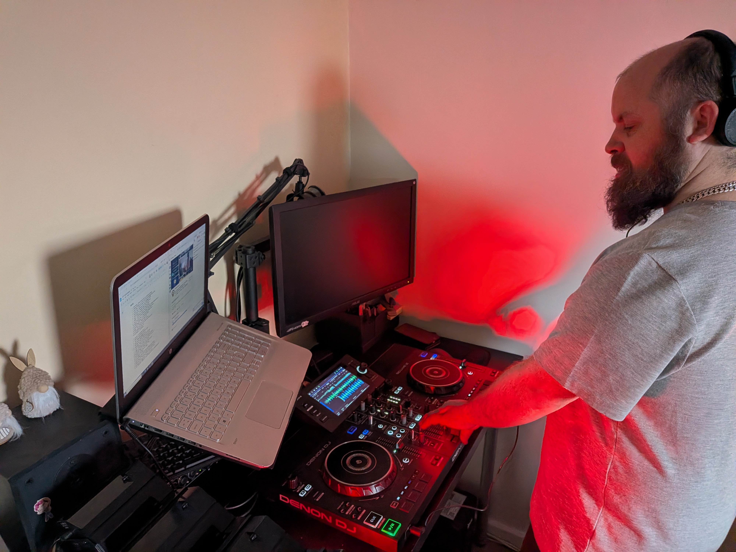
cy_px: 276
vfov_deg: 56.8
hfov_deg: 71.6
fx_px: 510
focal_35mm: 24
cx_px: 368
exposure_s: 1/100
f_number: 1.7
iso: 27
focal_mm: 4.53
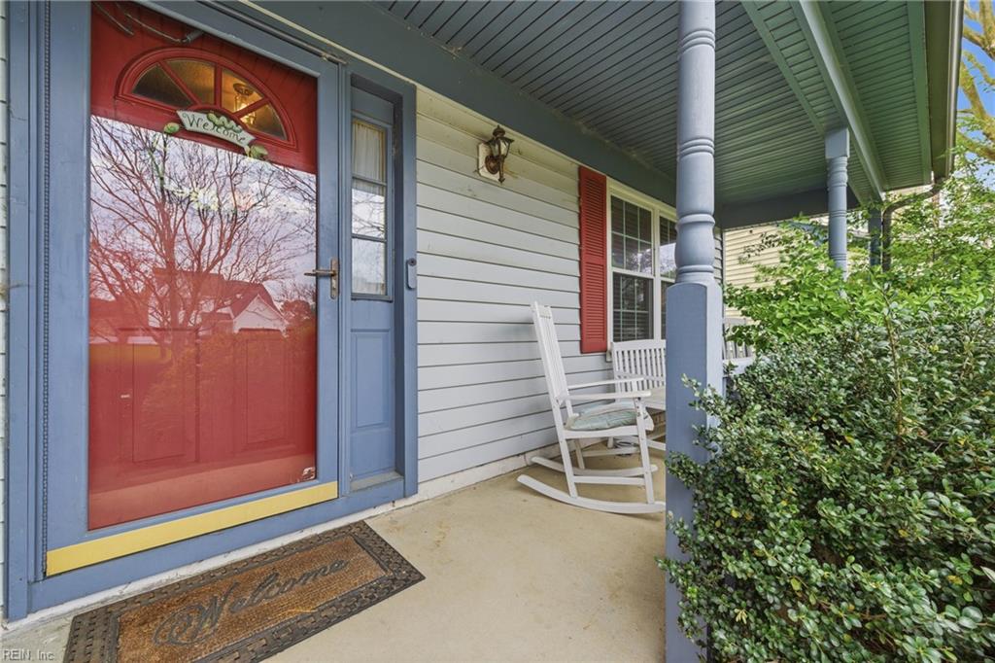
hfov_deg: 104.3
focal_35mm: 14
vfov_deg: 81.2
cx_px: 498
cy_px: 332
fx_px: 387
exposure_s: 1/1250
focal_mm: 14
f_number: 8
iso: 250
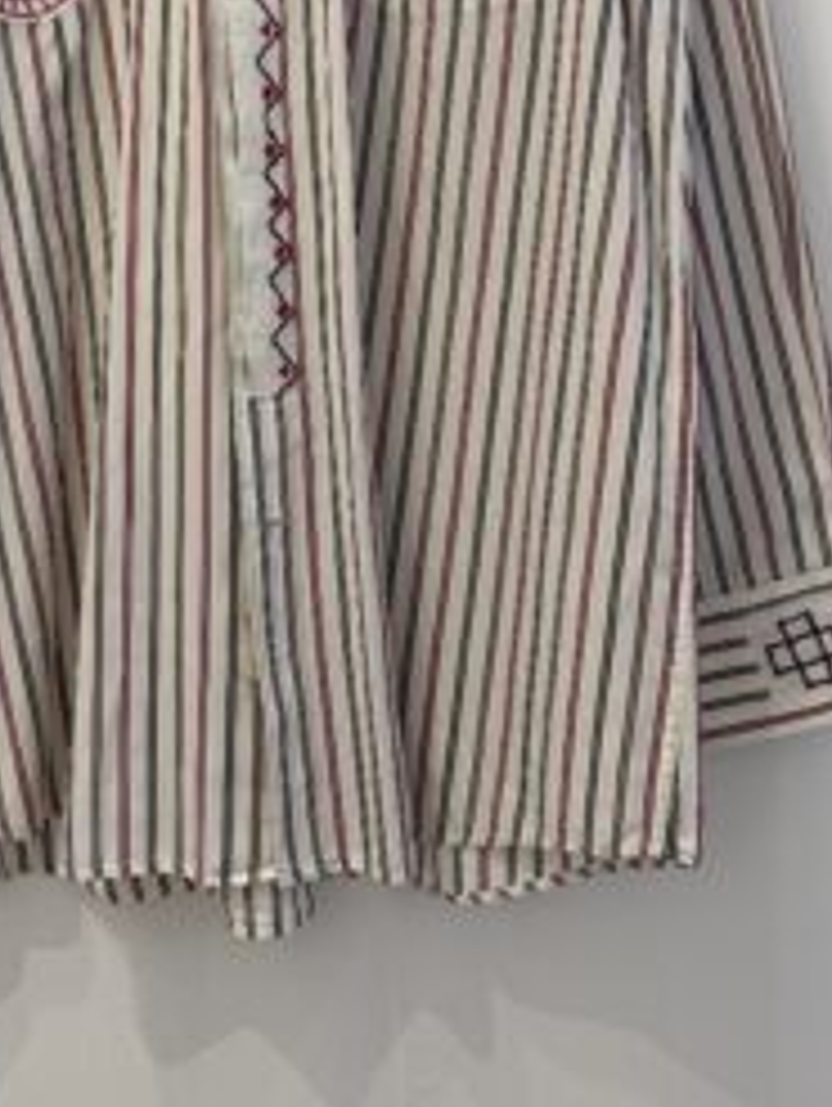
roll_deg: +0.1
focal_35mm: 52
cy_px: 74
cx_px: 261
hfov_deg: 27.9
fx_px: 1664
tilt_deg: +0.8
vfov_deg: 34.4
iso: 125
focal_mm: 6.86
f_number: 1.78
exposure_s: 1/50
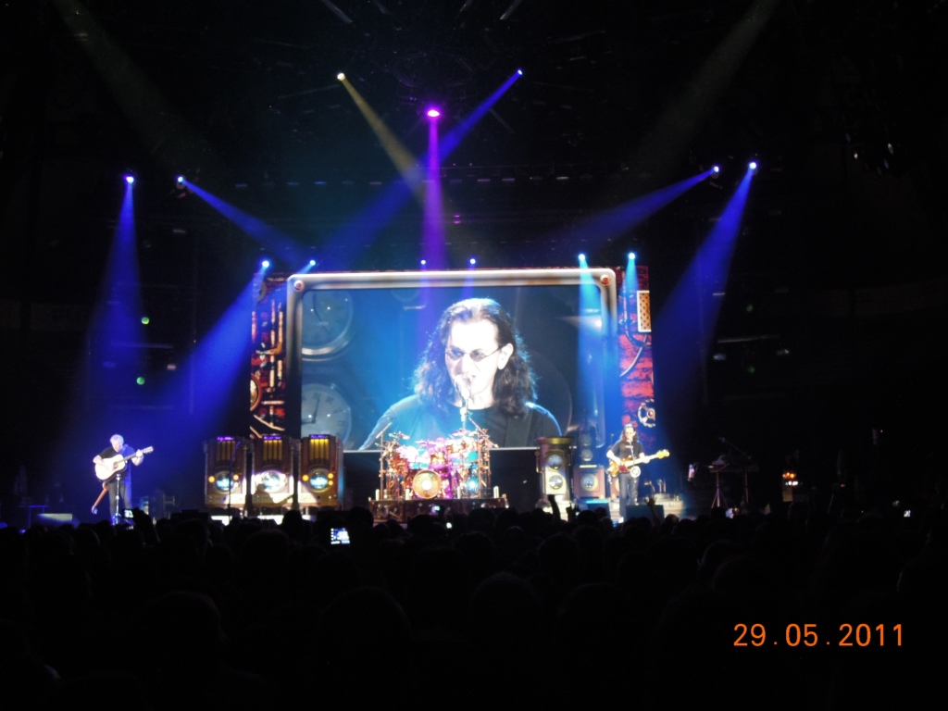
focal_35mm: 35
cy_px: 356
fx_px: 959
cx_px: 474
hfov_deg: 52.6
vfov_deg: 40.7
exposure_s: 1/20
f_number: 3.2
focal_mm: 6.3
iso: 400
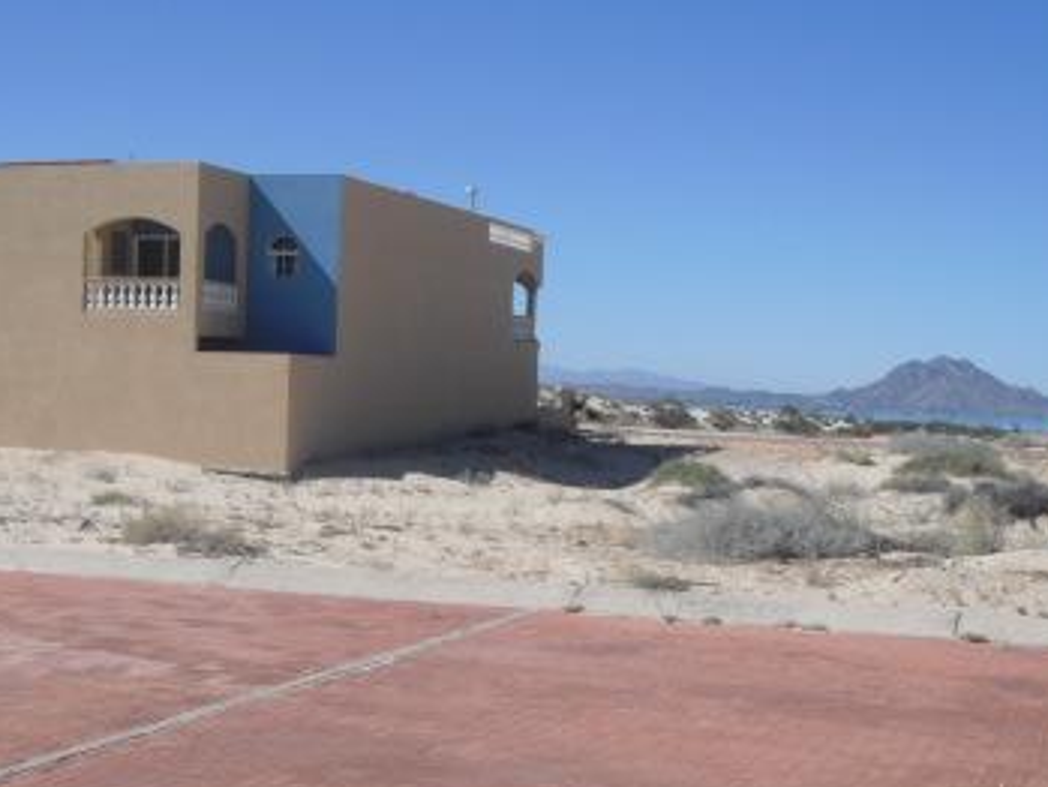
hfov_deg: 29.3
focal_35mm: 66
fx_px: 1999
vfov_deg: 22.0
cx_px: 417
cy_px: 640
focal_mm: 6.3
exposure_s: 1/200
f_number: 7.8
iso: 64
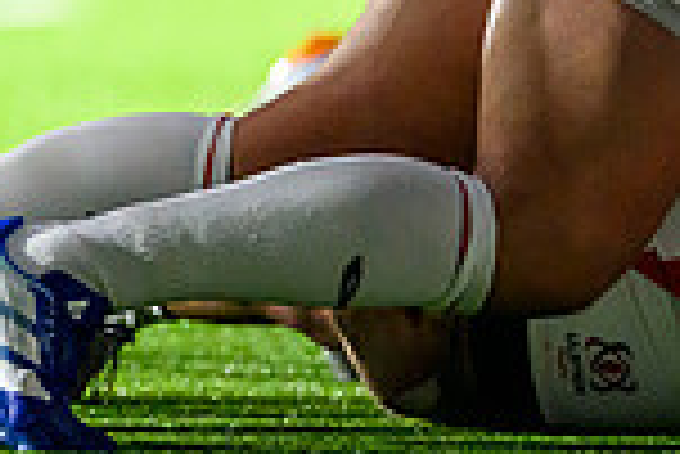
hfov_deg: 1.3
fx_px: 29060
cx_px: 1279
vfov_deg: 0.9
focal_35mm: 1537
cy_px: 236
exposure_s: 1/1250
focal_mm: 400
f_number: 3.2
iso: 8000
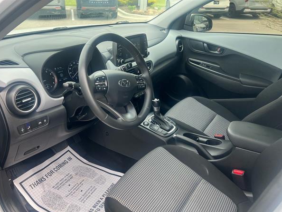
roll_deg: -1.1
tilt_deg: -28.1
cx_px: 133
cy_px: 114
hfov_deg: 63.4
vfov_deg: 49.7
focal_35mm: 28
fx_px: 228
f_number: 1.5
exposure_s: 1/330
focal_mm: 5.7
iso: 50
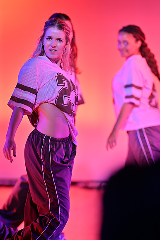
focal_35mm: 127
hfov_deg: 10.8
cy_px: 120
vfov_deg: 16.1
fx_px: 848
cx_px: 80
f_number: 1.2
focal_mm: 85
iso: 64
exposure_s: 1/400
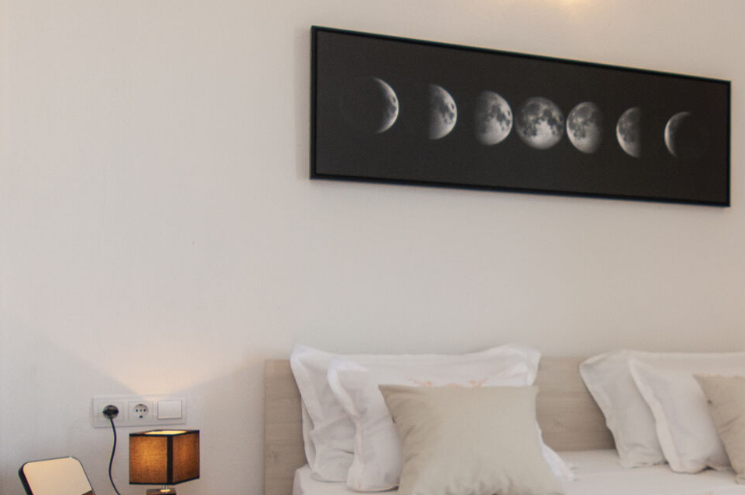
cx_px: 628
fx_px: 910
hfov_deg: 41.9
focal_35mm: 44
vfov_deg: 30.1
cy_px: 359
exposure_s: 1/60
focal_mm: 10
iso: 160
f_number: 4
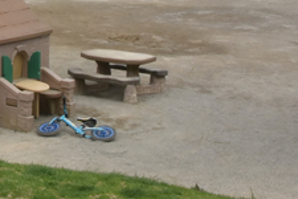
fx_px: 795
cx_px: -53
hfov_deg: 20.0
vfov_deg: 13.5
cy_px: -85
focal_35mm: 96
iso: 640
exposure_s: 1/250
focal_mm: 18
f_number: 22
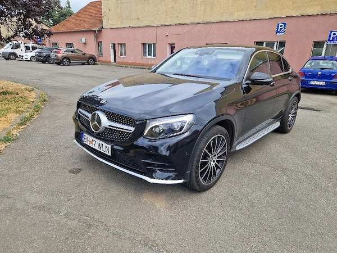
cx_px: 168
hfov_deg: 73.9
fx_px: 224
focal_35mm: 23
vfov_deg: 58.9
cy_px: 126
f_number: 1.8
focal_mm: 5.4
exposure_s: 1/370
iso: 50
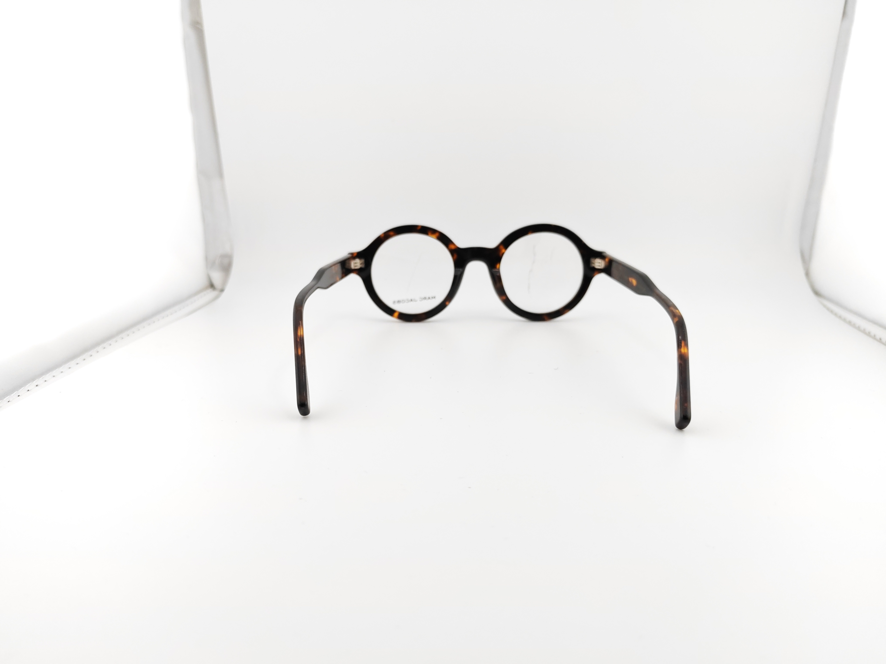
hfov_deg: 71.6
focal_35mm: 24
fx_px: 614
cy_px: 332
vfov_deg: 56.8
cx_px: 443
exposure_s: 1/400
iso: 1000
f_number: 1.9
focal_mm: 6.12
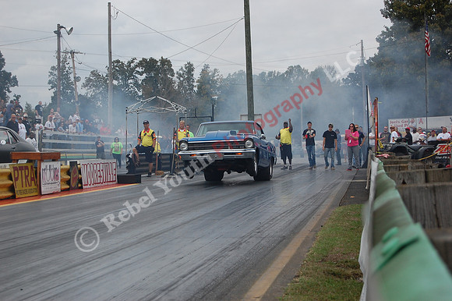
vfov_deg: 16.5
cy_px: 150
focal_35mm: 82
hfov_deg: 24.6
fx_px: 1035
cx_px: 226
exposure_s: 1/1000
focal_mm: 55
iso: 360
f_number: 5.6
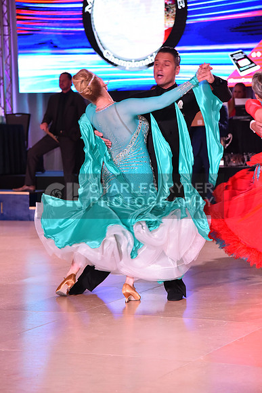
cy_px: 196
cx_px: 131
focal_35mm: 105
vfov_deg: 19.5
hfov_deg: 13.0
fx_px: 1145
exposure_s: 1/320
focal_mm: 105
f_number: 5.6
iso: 2500
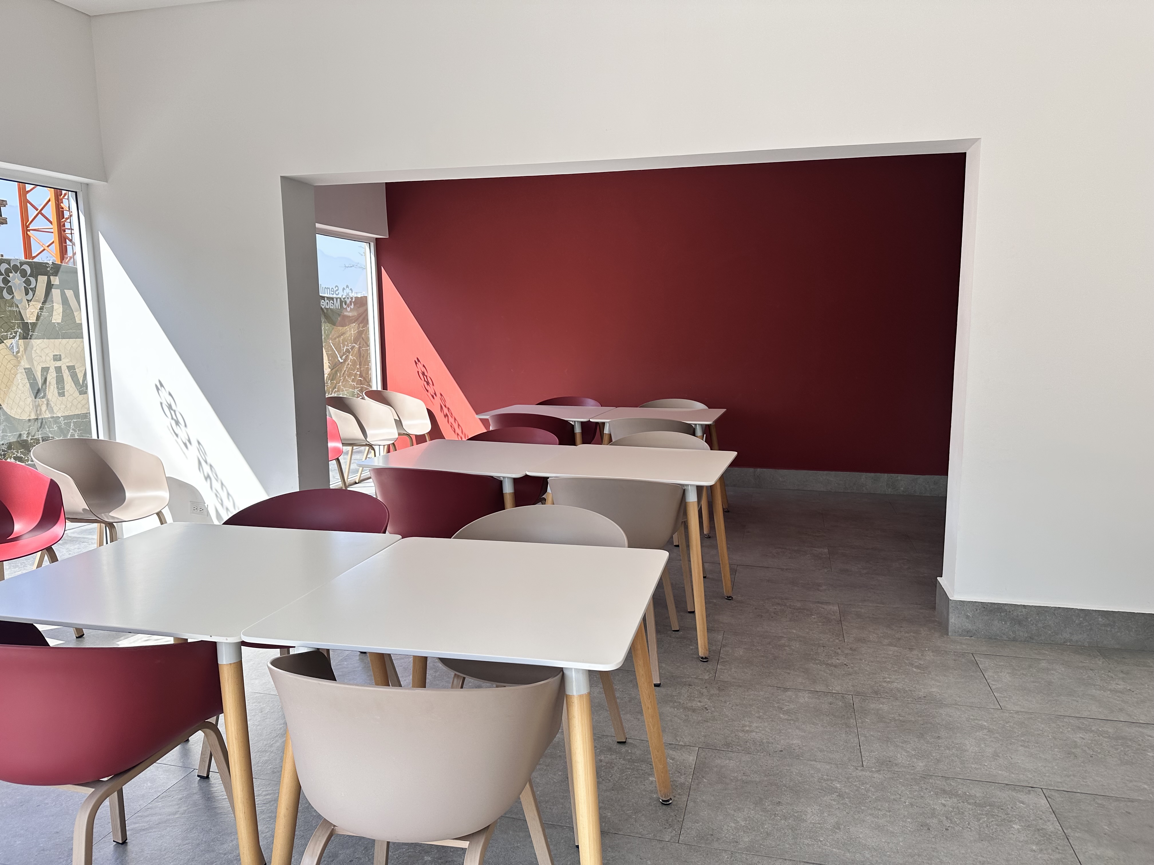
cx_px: 577
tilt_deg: -7.2
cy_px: 432
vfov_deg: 56.8
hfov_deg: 71.6
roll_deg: -0.1
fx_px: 800
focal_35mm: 24
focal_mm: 6.86
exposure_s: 1/962
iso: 80
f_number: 1.78
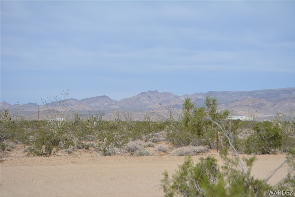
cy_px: 98
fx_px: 676
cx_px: 148
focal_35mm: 82
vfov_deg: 16.6
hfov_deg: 24.6
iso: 400
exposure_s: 1/2000
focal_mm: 55
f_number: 7.1
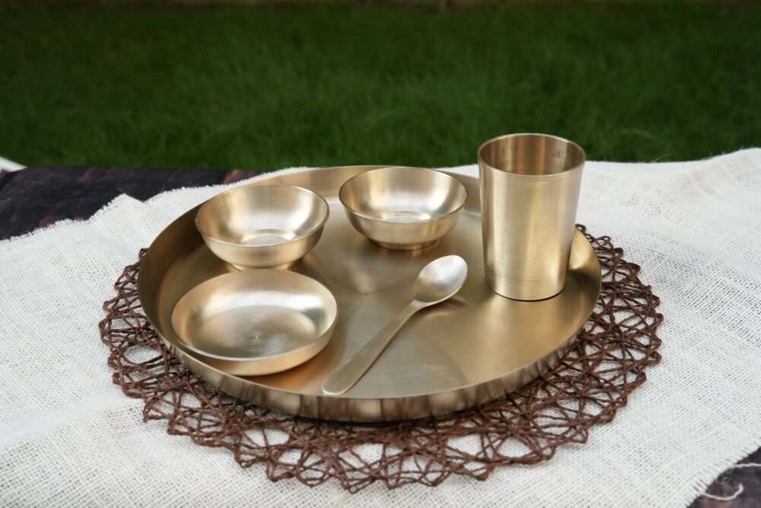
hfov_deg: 39.6
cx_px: 380
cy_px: 254
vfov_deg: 27.0
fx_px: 1057
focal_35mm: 50
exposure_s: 1/200
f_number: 7.1
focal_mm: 50
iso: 800
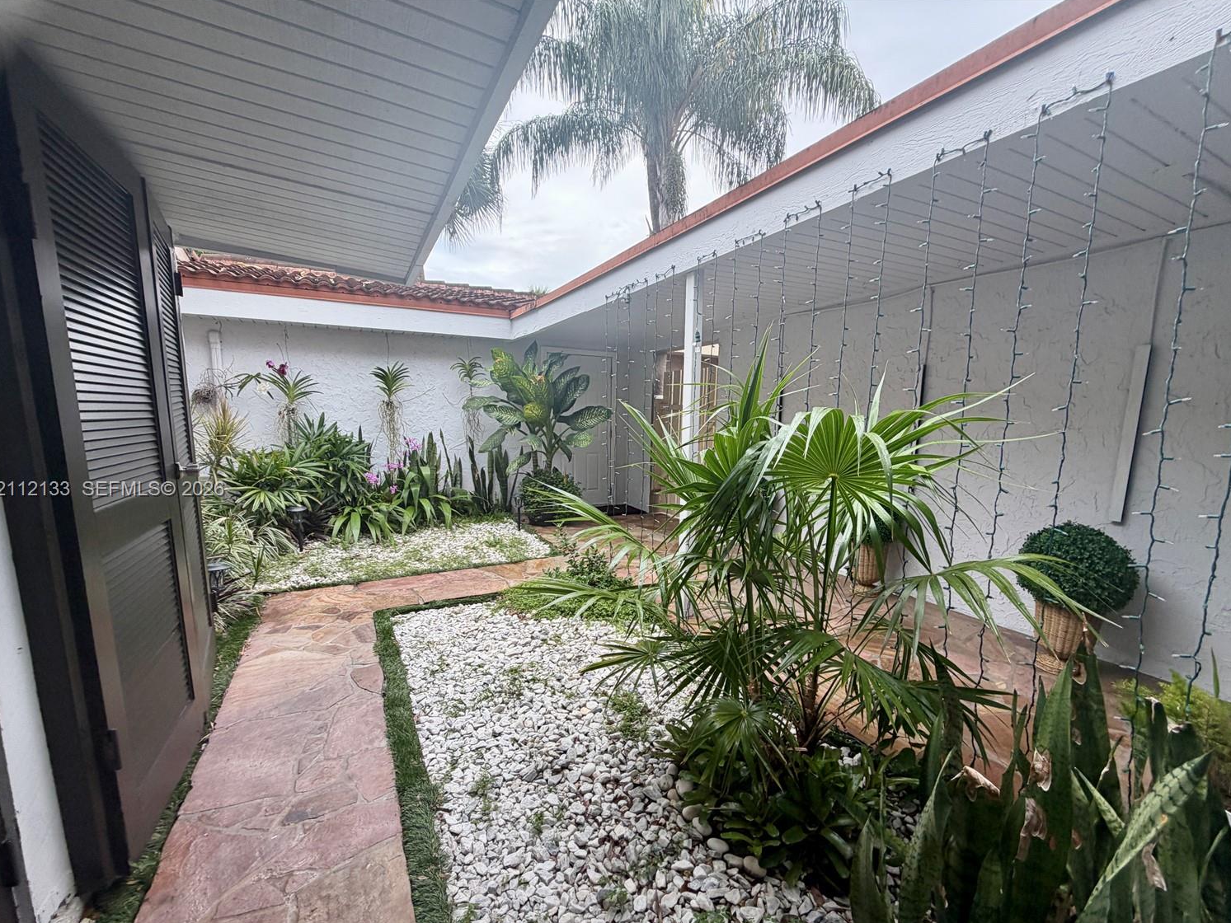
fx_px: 533
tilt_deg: -10.2
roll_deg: +1.4
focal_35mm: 15
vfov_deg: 81.7
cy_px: 490
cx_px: 627
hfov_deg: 98.2
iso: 64
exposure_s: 1/121
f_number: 2.2
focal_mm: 2.22
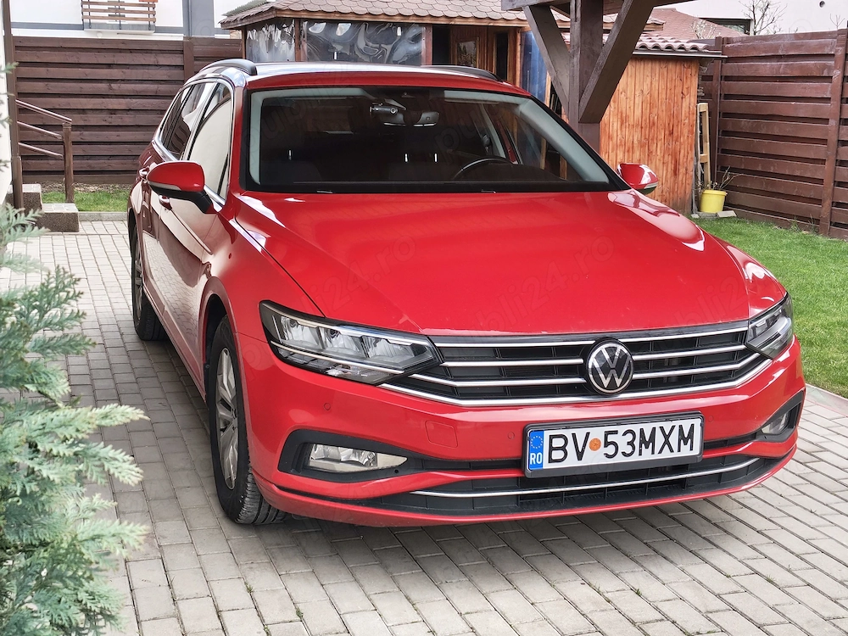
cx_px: 424
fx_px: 1225
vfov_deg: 29.1
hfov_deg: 38.2
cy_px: 318
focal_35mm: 50
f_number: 1.88
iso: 410
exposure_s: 1/100
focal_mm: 5.56
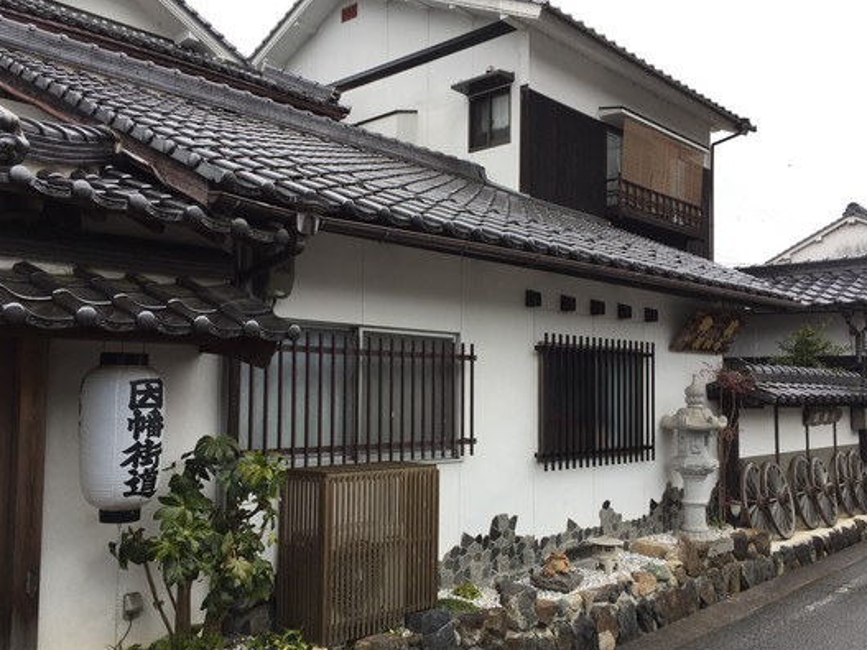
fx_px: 826
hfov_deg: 55.3
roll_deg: -0.1
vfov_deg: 42.8
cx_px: 413
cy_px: 369
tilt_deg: +3.5
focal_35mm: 33
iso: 32
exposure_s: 1/195
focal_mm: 4.15
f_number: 2.2
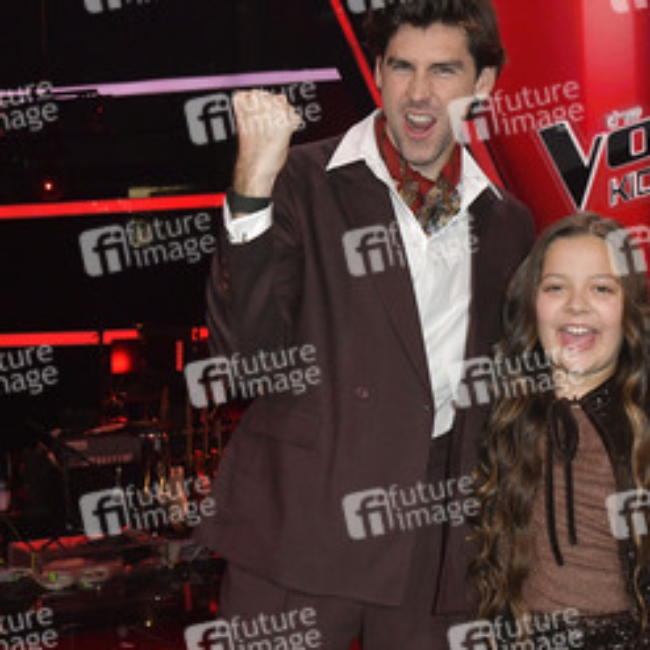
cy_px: 311
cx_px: 446
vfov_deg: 27.7
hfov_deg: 27.5
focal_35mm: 62
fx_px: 1317
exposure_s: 1/200
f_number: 7.1
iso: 2500
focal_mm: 40
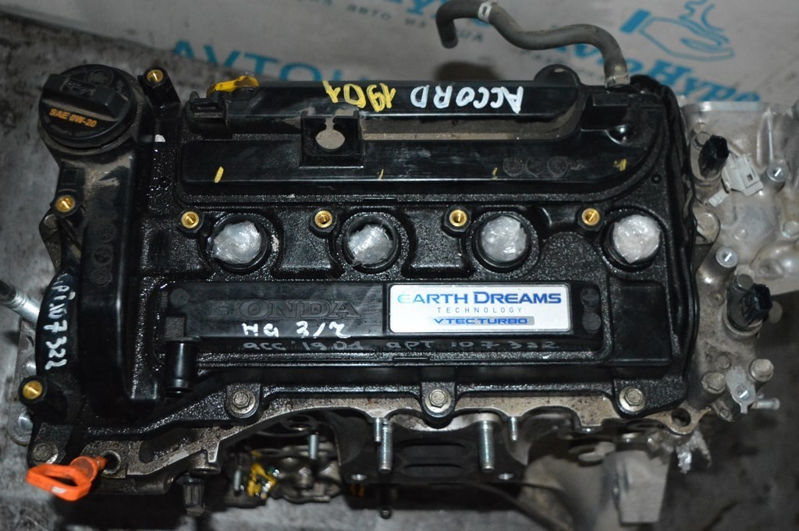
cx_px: 400
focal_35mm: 39
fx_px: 865
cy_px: 266
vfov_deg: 34.2
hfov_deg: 49.6
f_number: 4
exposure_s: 1/60
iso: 3200
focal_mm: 26
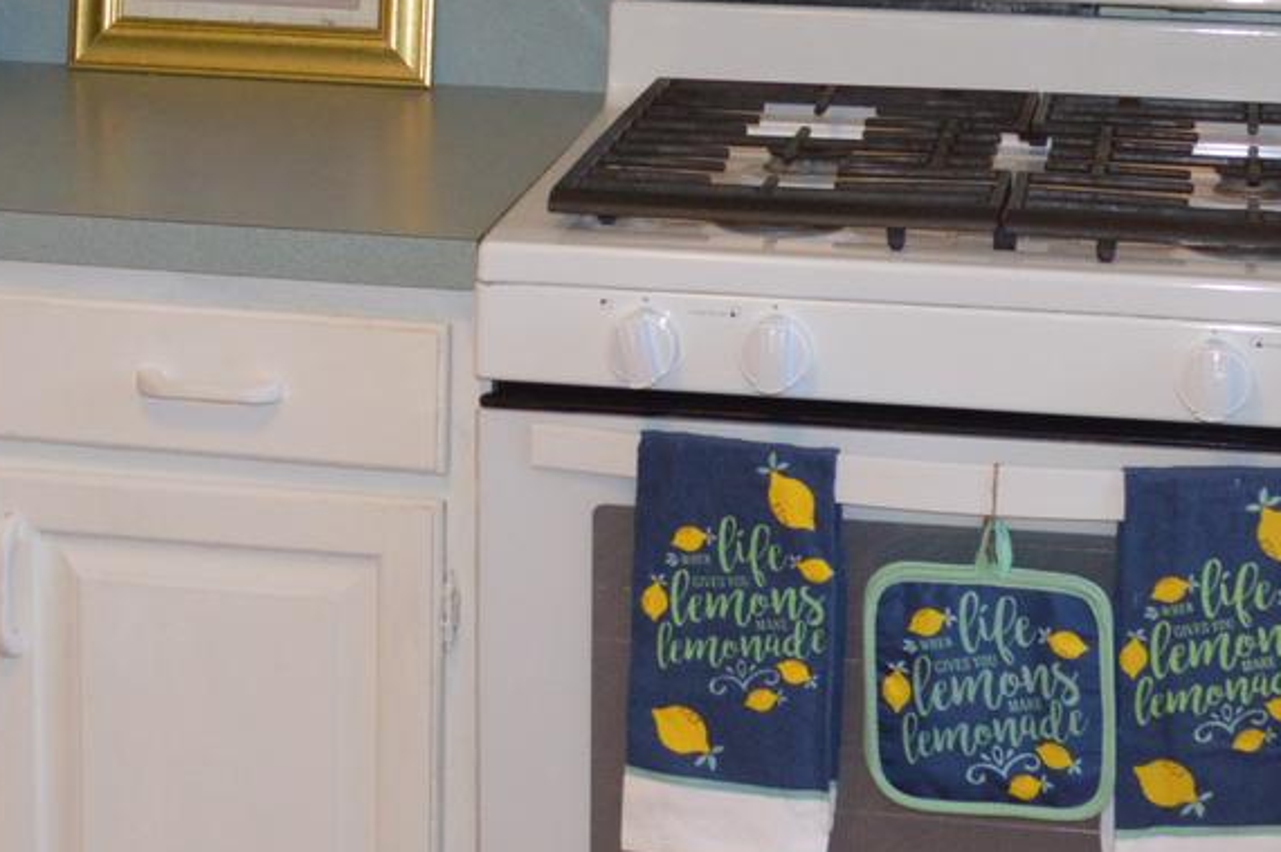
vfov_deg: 13.8
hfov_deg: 20.9
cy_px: -42
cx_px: 364
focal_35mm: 97
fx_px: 3449
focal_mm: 18
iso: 800
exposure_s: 1/60
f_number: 3.5
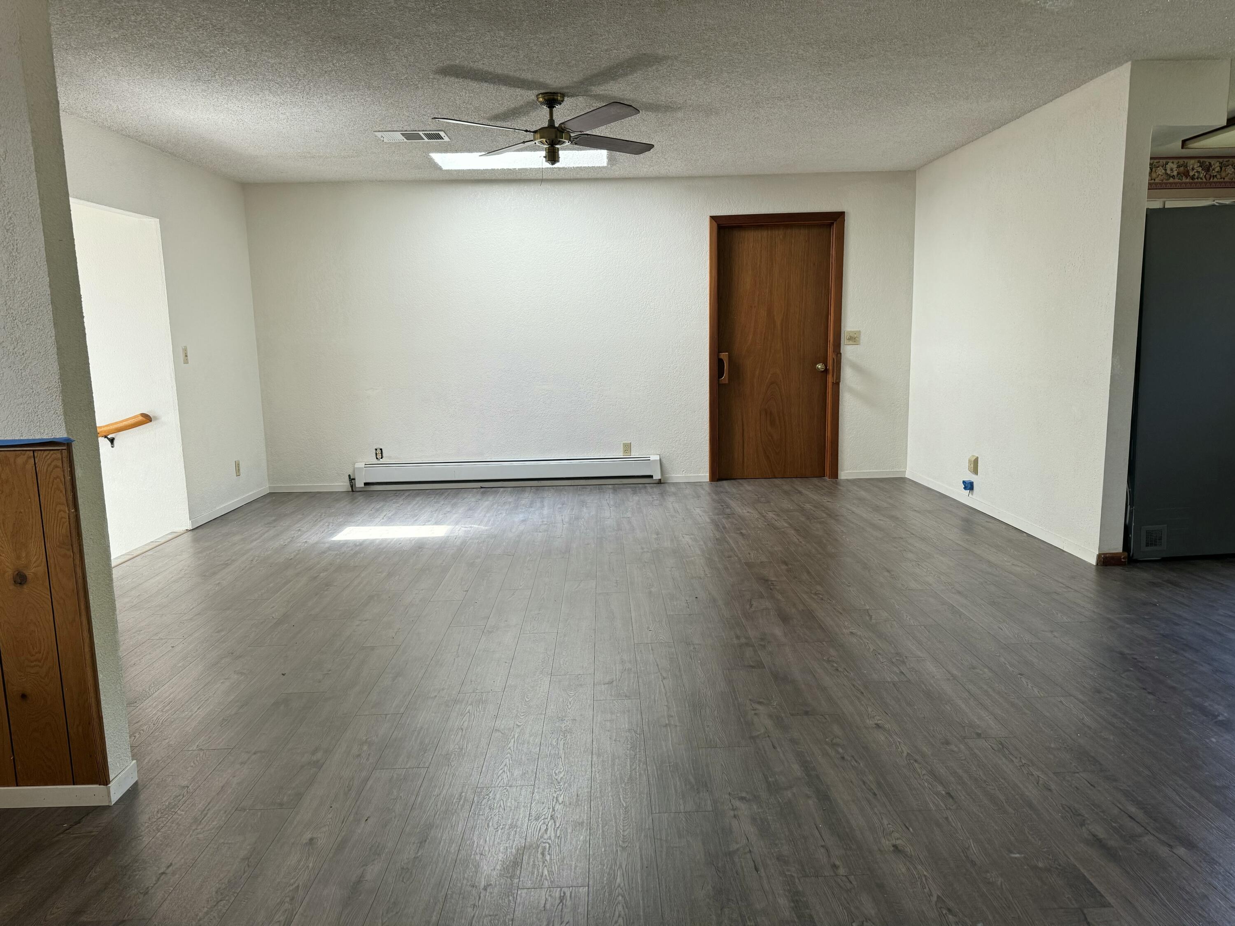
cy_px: 463
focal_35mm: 24
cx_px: 618
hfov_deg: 71.6
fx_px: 856
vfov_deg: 56.8
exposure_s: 1/121
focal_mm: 6.76
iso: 100
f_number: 1.78
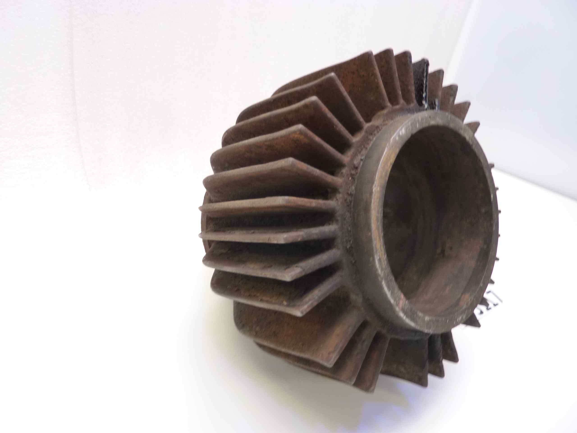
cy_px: 216
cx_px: 288
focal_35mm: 25
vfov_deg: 54.9
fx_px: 417
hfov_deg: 69.4
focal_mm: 4.1
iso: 125
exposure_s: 1/8
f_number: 3.3
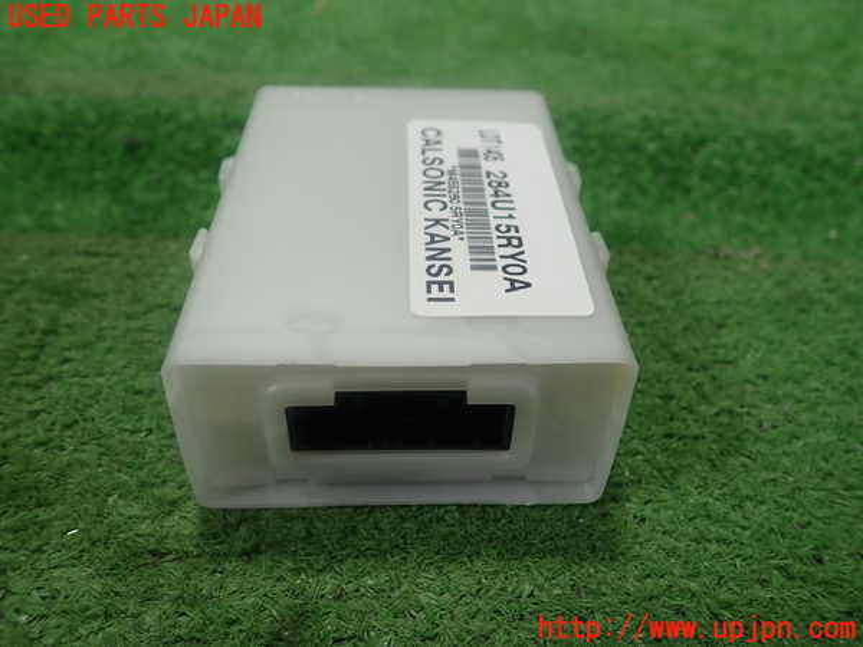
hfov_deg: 60.0
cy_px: 324
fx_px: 748
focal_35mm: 30
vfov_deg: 46.8
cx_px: 432
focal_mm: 5.5
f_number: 2.3
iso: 125
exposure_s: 1/125
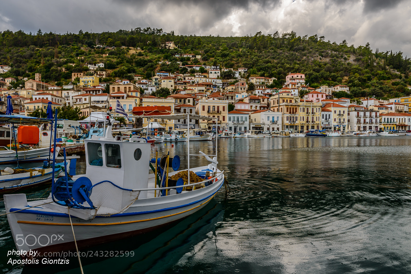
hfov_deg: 73.7
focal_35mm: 24
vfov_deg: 53.2
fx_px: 274
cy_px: 137
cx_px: 206
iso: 100
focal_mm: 24
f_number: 9
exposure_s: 1/125
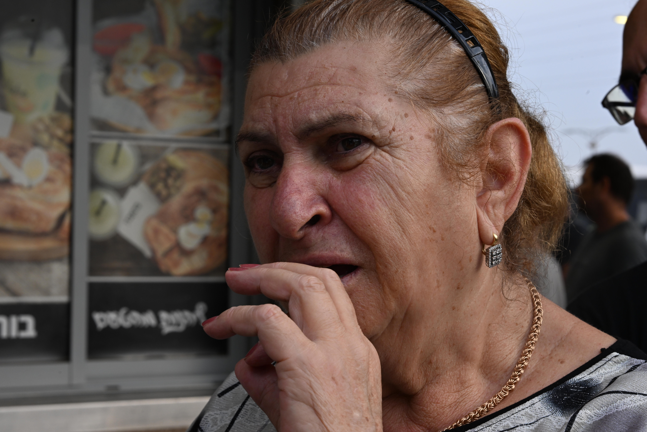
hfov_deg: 23.9
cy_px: 216
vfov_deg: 16.1
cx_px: 324
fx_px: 1528
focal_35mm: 85
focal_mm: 85
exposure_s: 1/160
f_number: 16
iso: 720
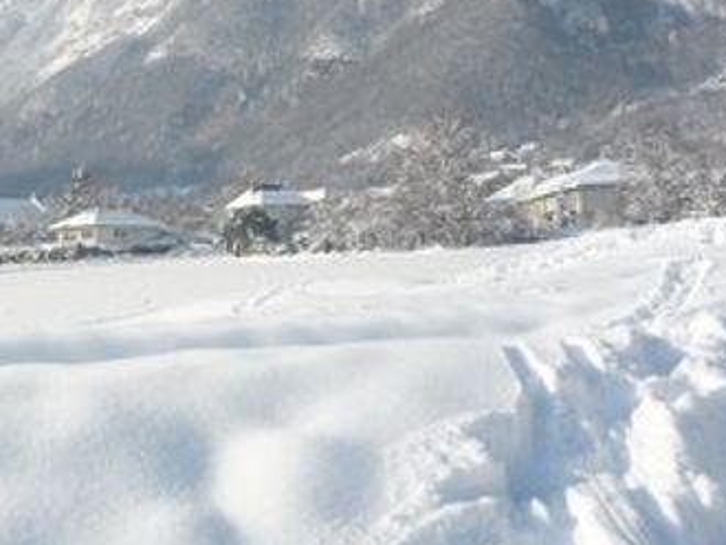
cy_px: 127
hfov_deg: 31.7
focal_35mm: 60
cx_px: 202
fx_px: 1259
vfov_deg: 24.1
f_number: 8
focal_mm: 5.5
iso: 100
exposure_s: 1/200
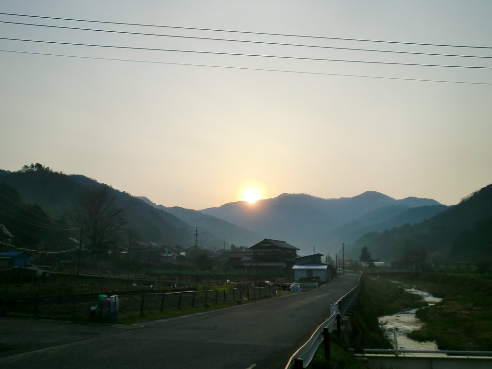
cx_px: 246
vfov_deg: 41.8
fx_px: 483
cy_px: 184
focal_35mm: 34
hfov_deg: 54.0
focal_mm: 5.58
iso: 64
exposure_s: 1/250
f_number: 8.4
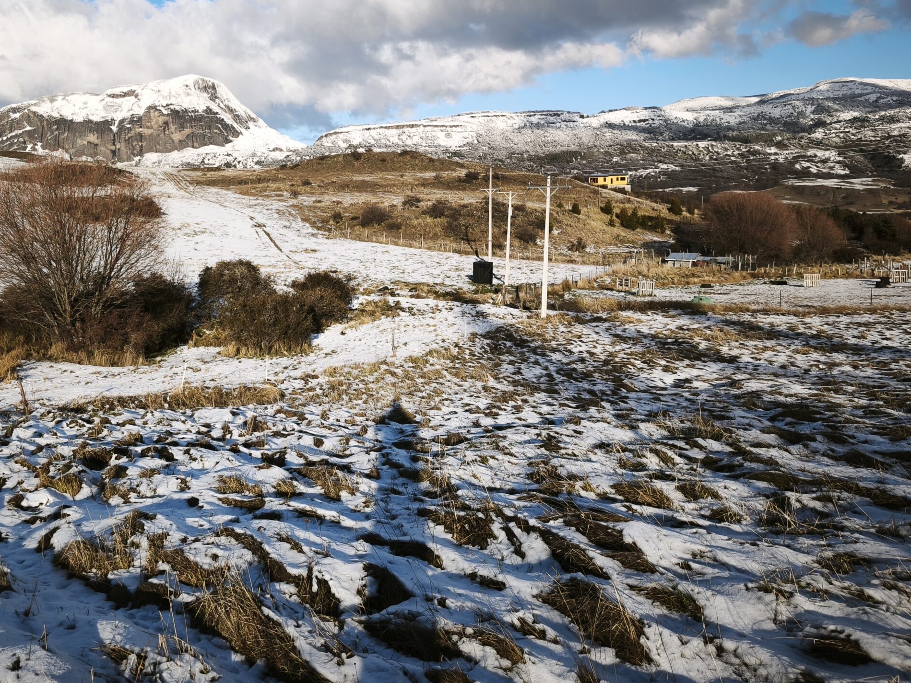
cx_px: 302
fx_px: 816
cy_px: 239
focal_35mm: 31
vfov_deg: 44.9
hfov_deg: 57.0
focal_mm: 5.35
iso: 50
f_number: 1.7
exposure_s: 1/2186
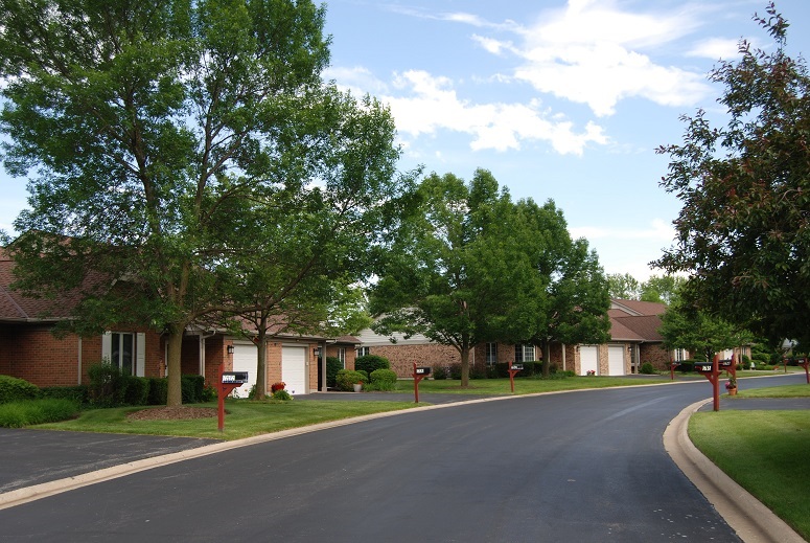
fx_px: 879
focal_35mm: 39
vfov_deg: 34.3
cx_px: 405
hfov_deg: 49.5
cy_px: 272
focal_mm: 26
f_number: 5.6
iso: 100
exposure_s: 1/200
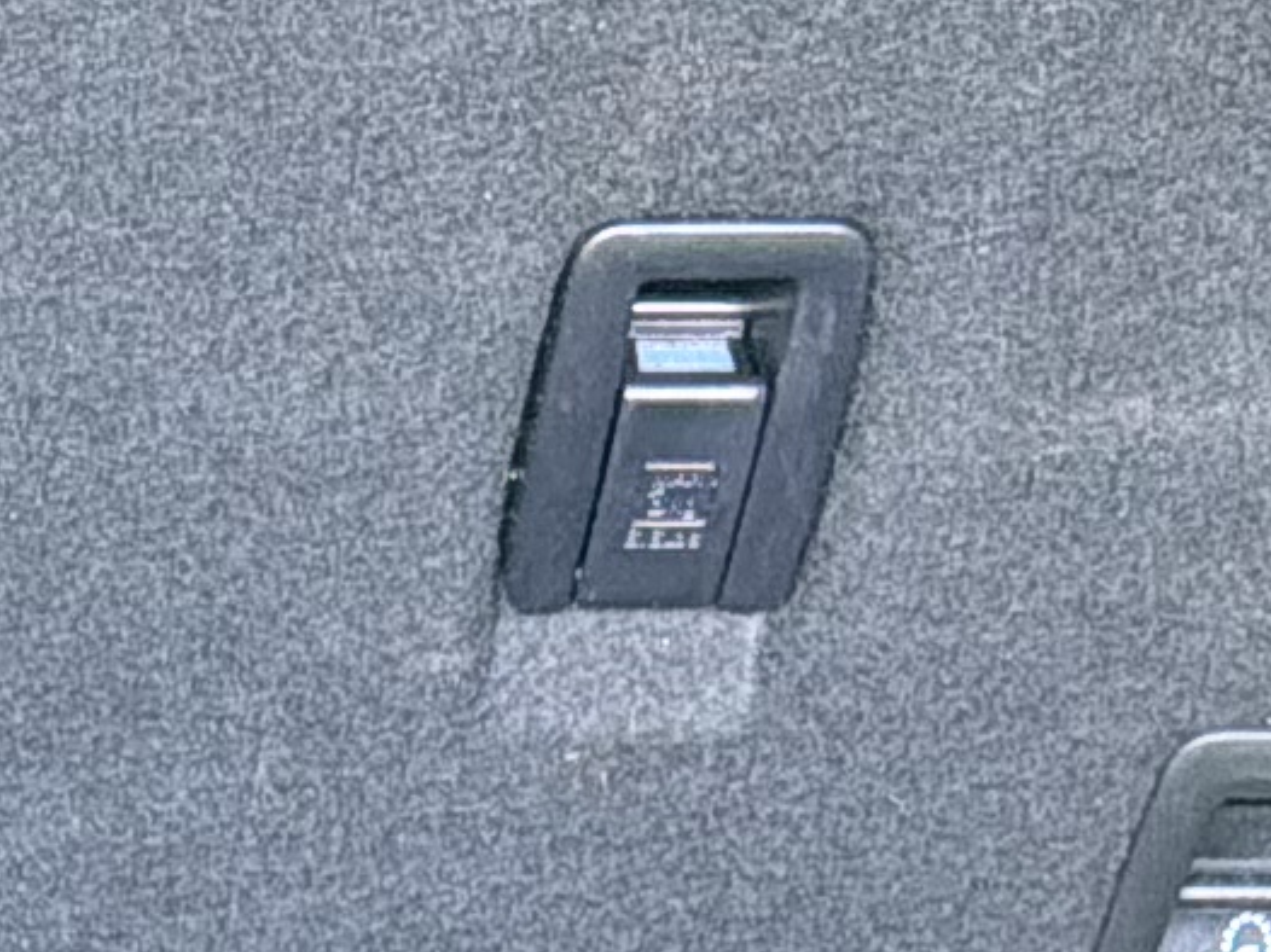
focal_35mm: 184
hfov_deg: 10.4
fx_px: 6753
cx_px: -546
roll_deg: -3.0
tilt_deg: -36.3
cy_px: 2634
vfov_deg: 7.3
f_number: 1.78
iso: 200
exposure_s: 1/66
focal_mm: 6.76
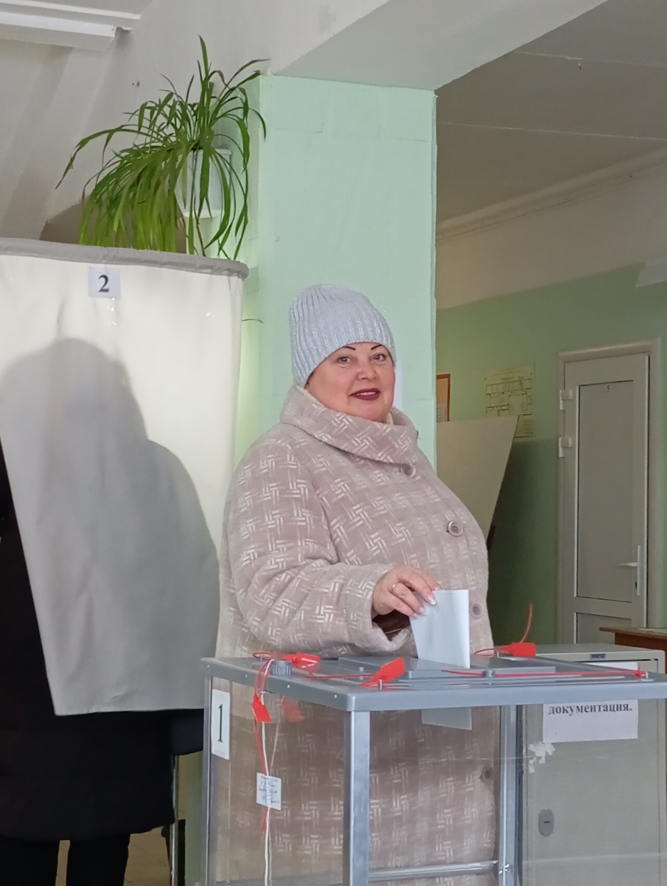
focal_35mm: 67
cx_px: 334
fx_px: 1717
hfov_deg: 22.0
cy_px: 443
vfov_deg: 28.9
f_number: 1.8
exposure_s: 1/33.3
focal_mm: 4.22
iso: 862
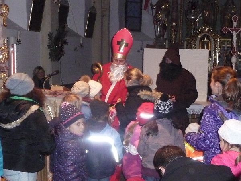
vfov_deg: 25.2
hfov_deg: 33.2
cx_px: 120
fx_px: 404
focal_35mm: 58
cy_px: 90
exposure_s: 1/30
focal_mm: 6
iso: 1000
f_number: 3.7
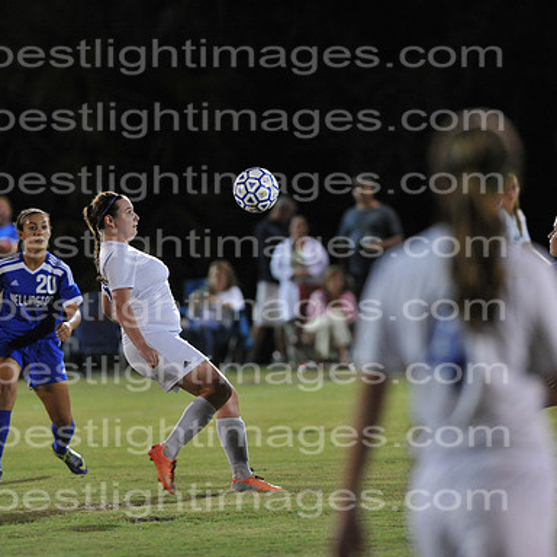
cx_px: 181
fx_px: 7009
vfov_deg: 4.6
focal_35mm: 385
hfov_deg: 4.6
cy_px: 278
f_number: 4
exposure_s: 1/500
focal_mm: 300
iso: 5000
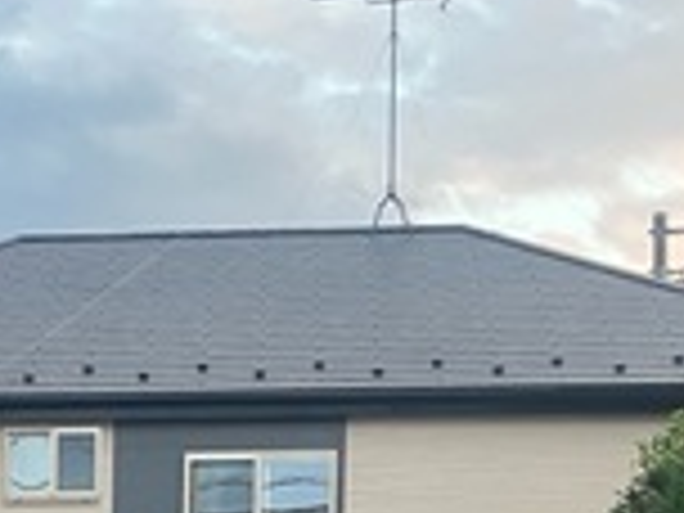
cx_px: -76
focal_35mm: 118
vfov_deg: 11.6
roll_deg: +0.0
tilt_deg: -2.9
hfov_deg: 16.2
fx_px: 2332
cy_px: 936
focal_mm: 3.99
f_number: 1.8
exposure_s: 1/81
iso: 80
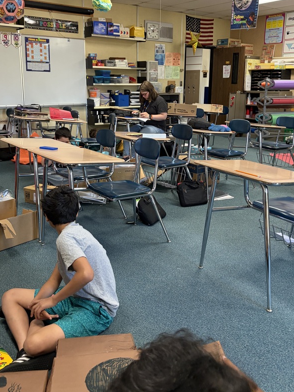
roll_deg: -1.2
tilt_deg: -13.0
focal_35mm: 34
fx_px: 385
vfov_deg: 53.7
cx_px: 151
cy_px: 162
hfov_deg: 41.8
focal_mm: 5.96
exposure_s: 1/60
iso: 250
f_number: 1.6
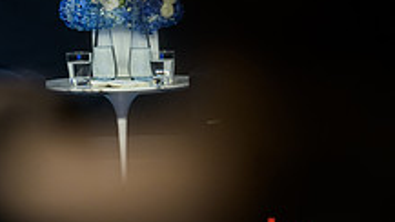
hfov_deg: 6.3
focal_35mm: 342
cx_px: -131
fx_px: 3582
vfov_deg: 3.5
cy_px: -39
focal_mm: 122
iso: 1000
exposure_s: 1/200
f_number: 3.2
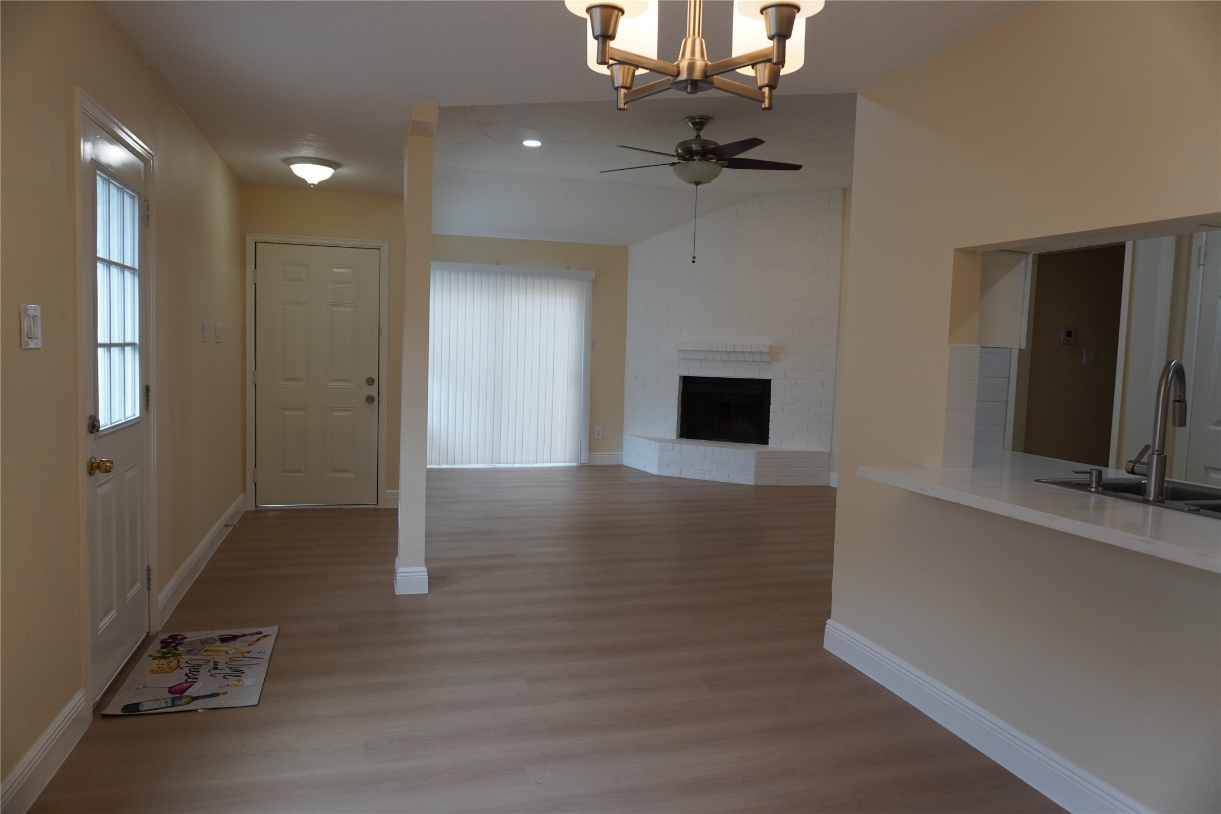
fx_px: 814
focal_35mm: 24
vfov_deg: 53.1
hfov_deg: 73.7
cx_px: 610
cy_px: 407
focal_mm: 16
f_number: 4
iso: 320
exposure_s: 1/160
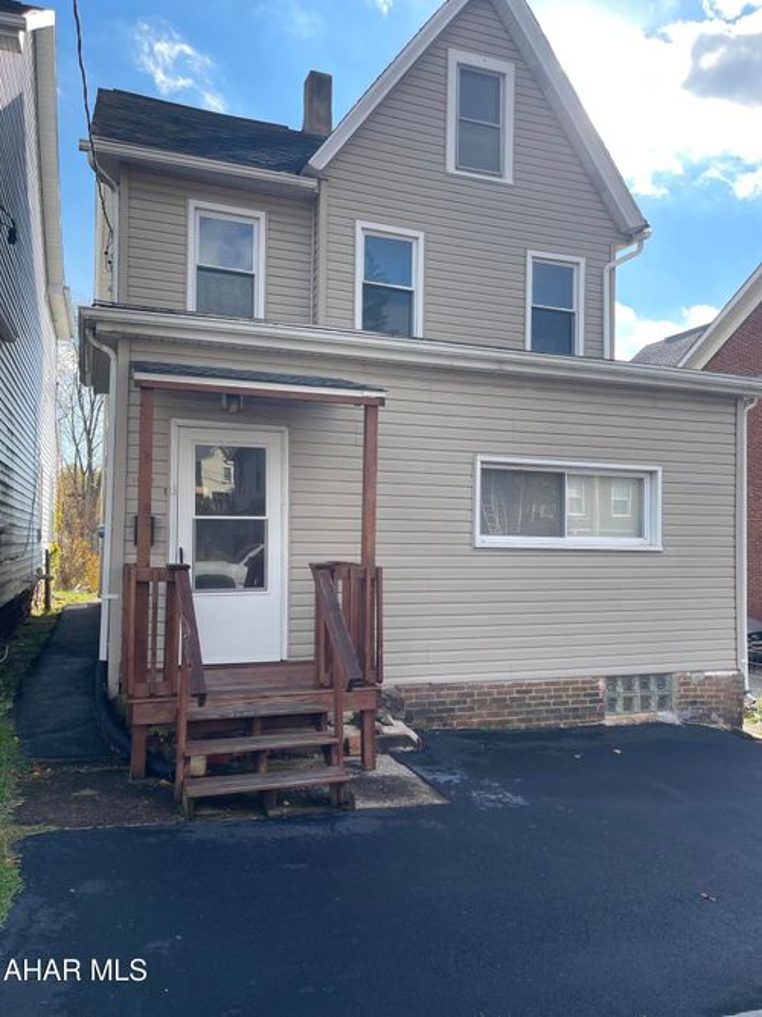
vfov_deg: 69.4
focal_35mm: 25
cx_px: 381
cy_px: 508
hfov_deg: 54.9
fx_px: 734
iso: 32
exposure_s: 1/1175
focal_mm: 5.1
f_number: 1.6
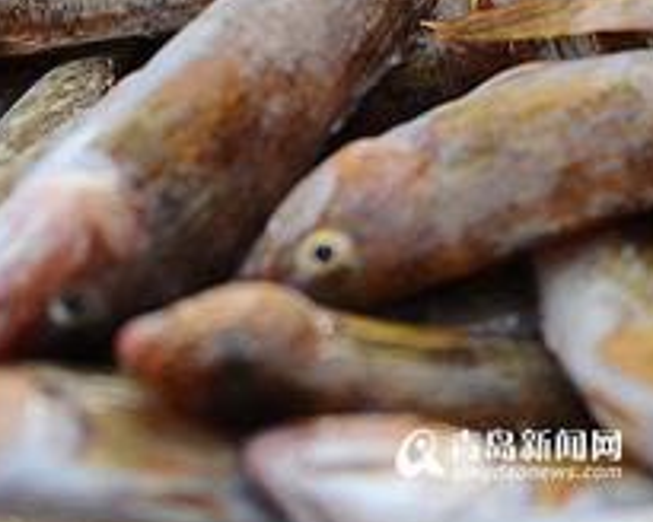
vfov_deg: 7.9
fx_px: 3730
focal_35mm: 193
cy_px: -127
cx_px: 519
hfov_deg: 10.0
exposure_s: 1/1600
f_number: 2.8
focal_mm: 66
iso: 400
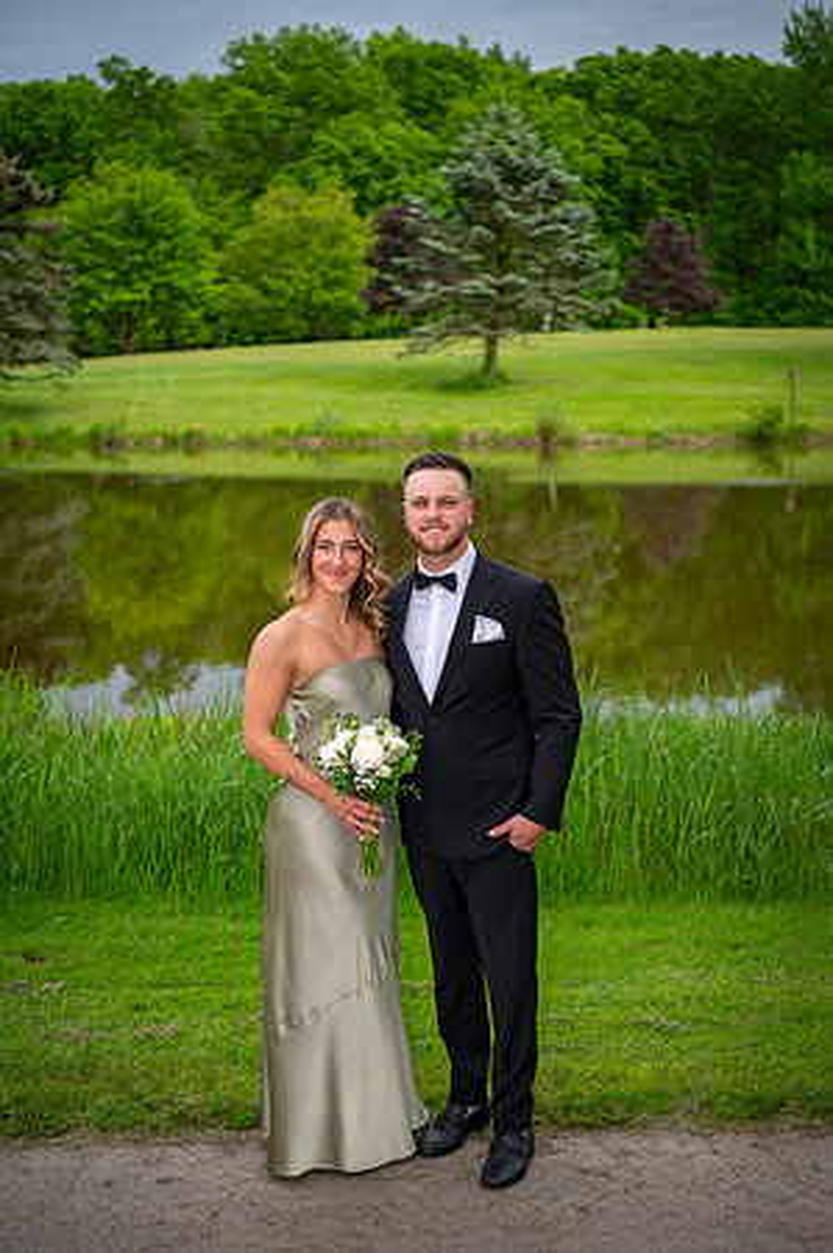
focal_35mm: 50
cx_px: 416
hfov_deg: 26.9
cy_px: 626
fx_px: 1739
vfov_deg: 39.6
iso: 400
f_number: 3.2
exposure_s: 1/3200
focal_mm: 50
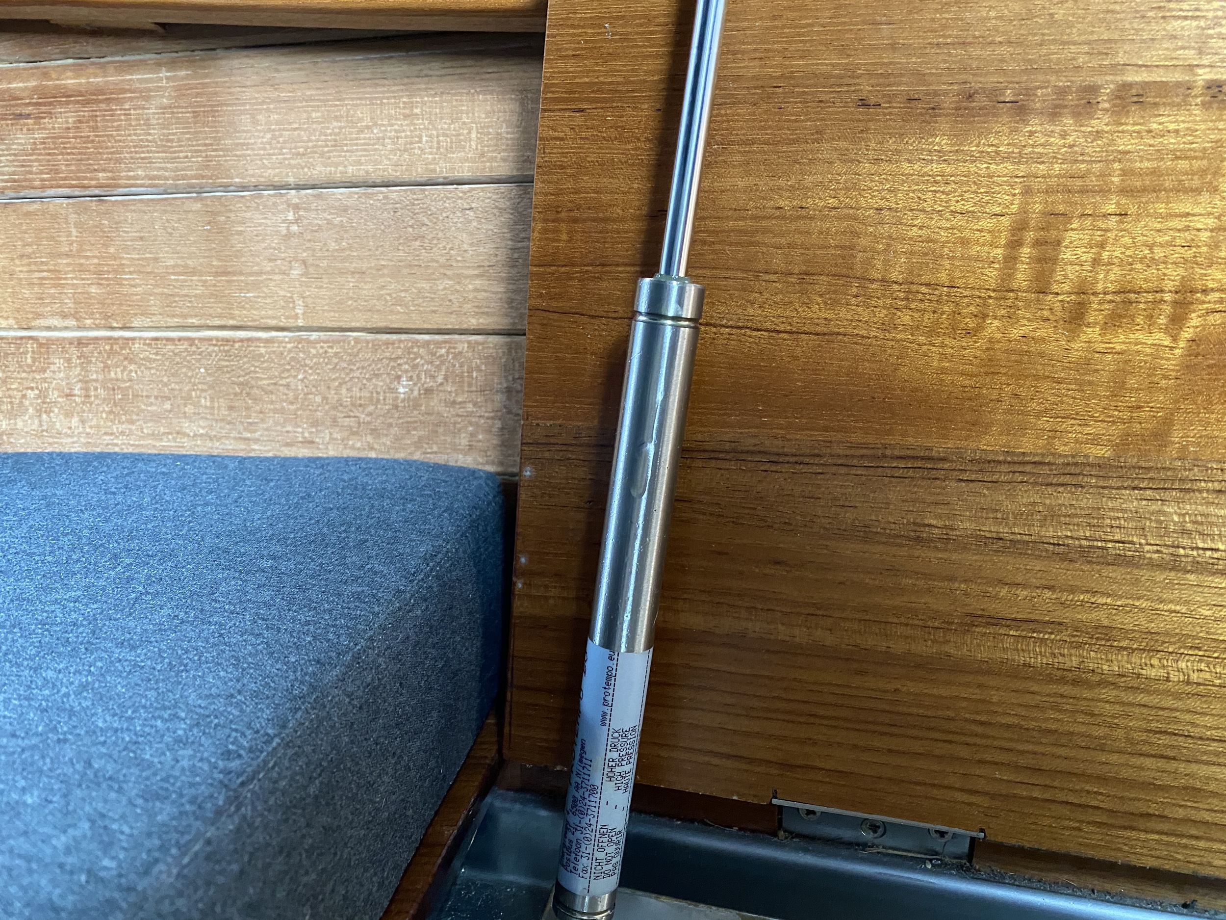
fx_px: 921
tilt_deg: -16.7
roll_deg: +1.9
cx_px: 613
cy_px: 460
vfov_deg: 53.1
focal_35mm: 26
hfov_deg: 67.3
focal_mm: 4.25
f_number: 1.8
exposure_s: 1/60
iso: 400
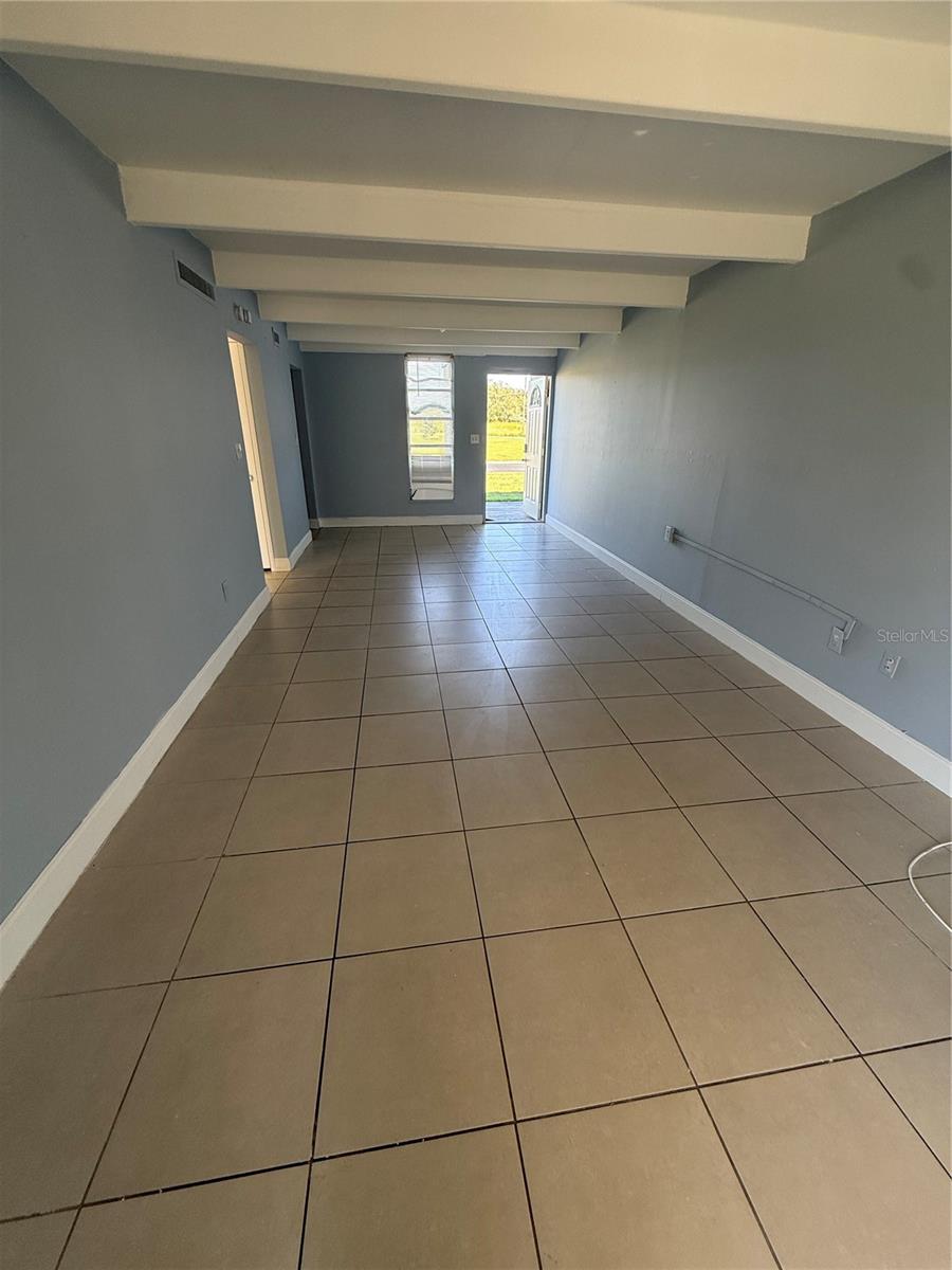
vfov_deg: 102.1
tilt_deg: -21.3
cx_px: 476
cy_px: 635
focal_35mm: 14
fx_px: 513
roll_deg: -1.5
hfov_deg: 85.7
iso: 100
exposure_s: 1/99
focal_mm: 2.22
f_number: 2.2
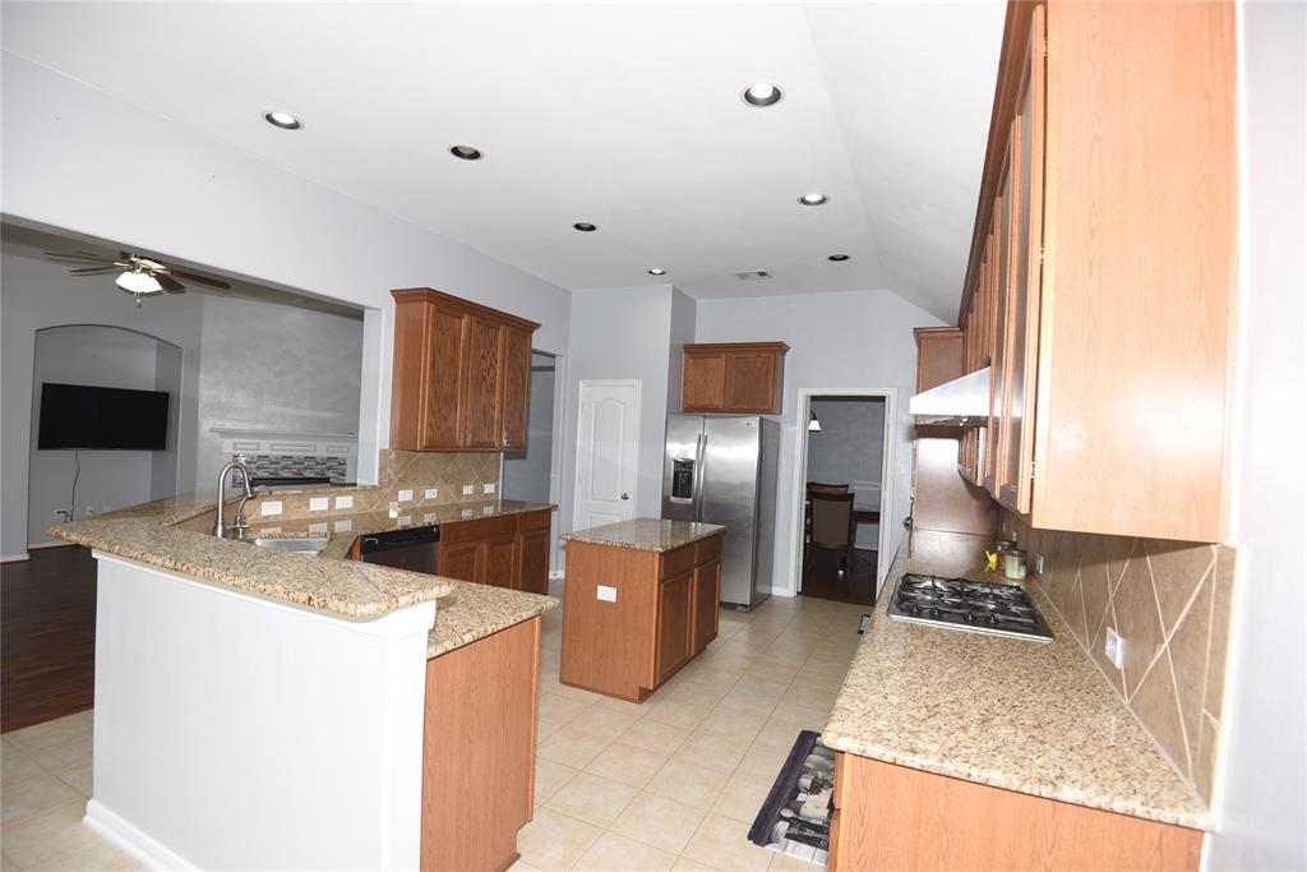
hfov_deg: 96.7
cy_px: 436
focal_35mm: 16
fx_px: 581
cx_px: 654
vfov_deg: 73.8
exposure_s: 1/60
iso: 100
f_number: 4
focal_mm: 16
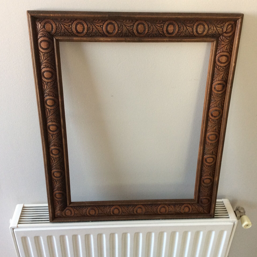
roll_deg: -0.5
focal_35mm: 38
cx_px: 131
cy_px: 129
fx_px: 319
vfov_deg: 43.9
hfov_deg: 43.9
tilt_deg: -32.8
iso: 80
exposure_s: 1/25
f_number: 2.4
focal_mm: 3.3
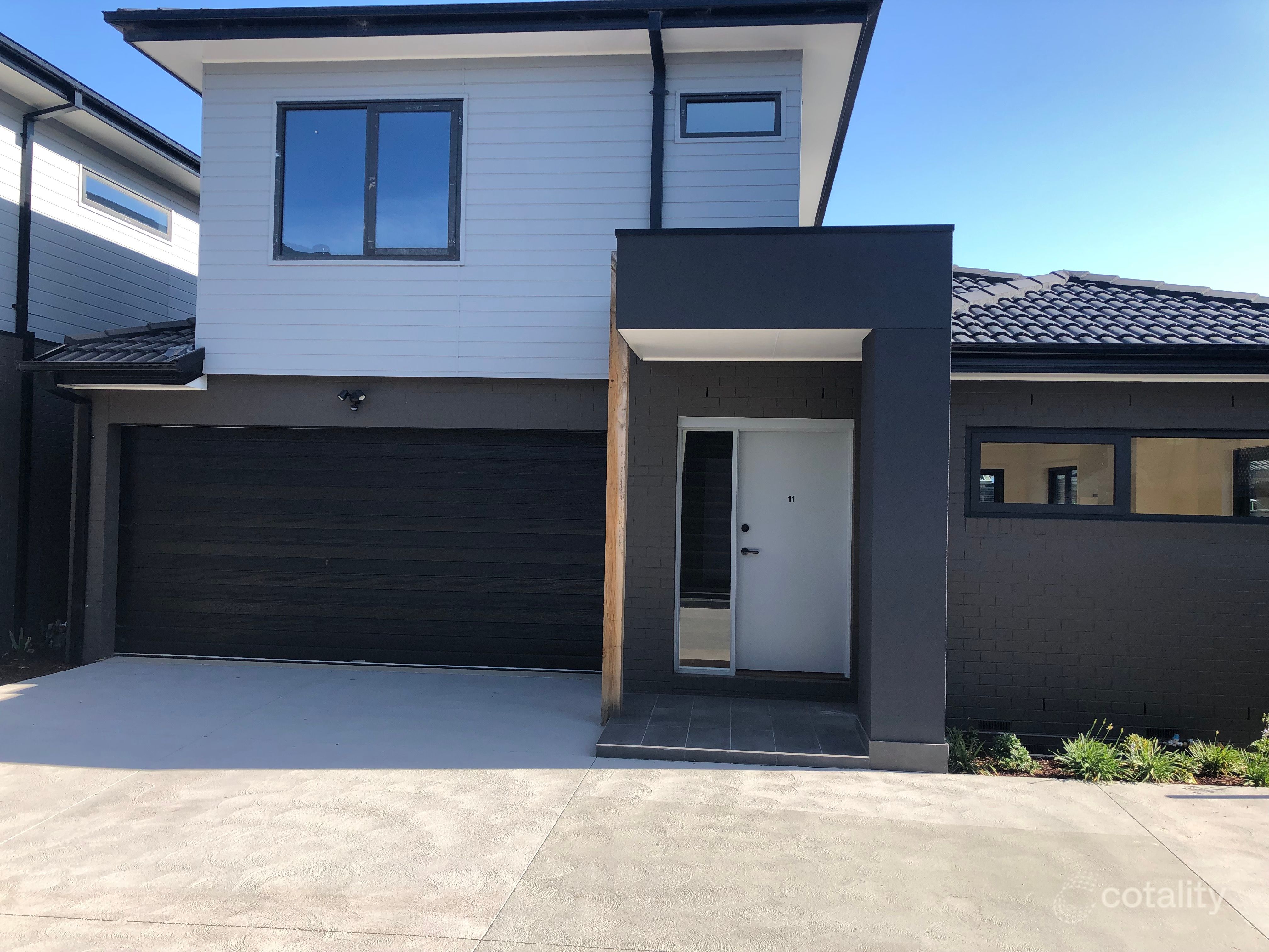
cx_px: 634
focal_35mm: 28
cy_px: 476
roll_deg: -0.9
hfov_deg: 63.4
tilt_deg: +0.4
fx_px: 1026
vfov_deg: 49.7
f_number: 1.8
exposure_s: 1/716
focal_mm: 4
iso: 20
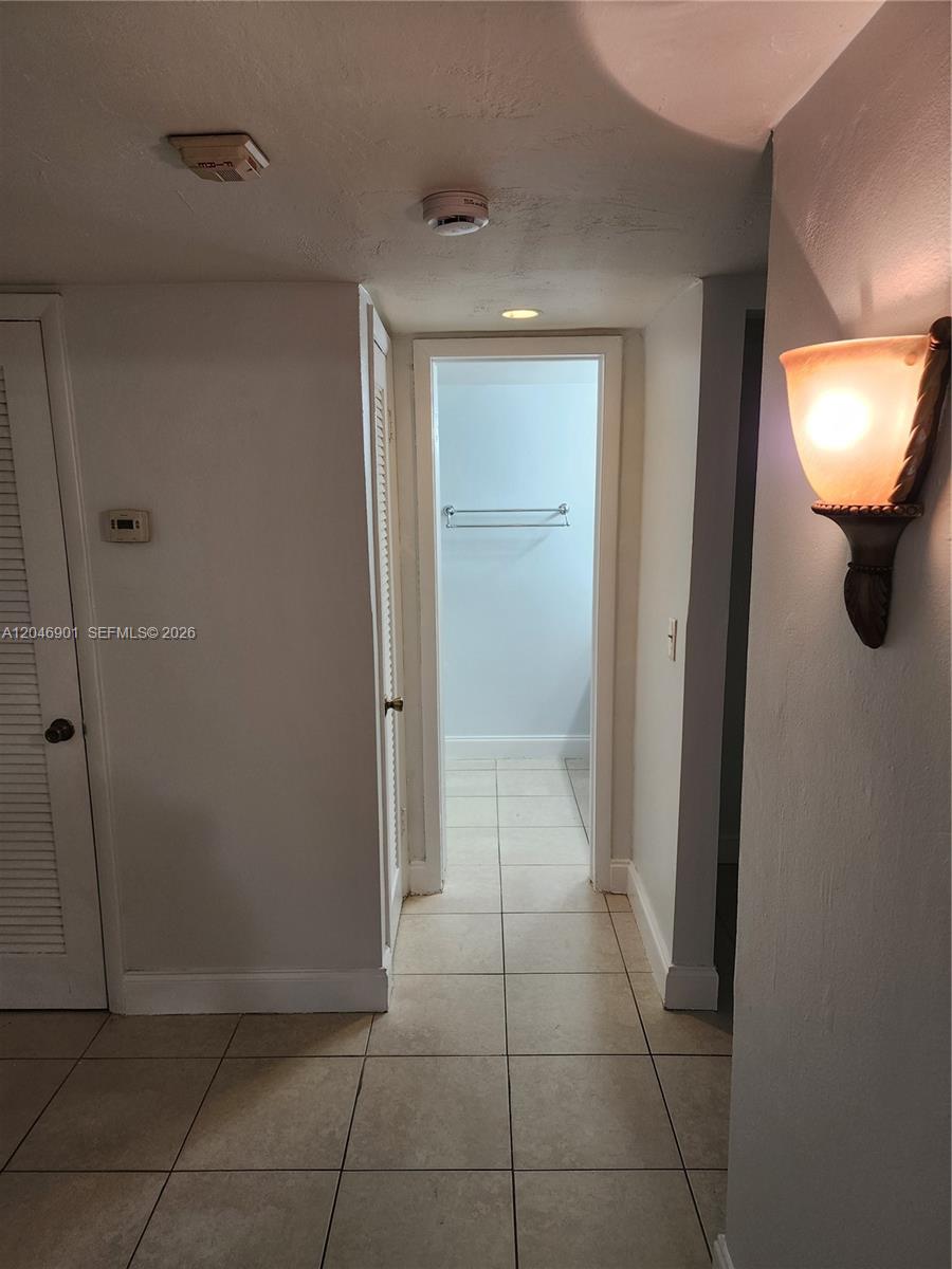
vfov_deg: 73.9
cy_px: 634
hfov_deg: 58.9
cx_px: 476
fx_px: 843
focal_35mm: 23
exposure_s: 1/120
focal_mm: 6.4
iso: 125
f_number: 1.8
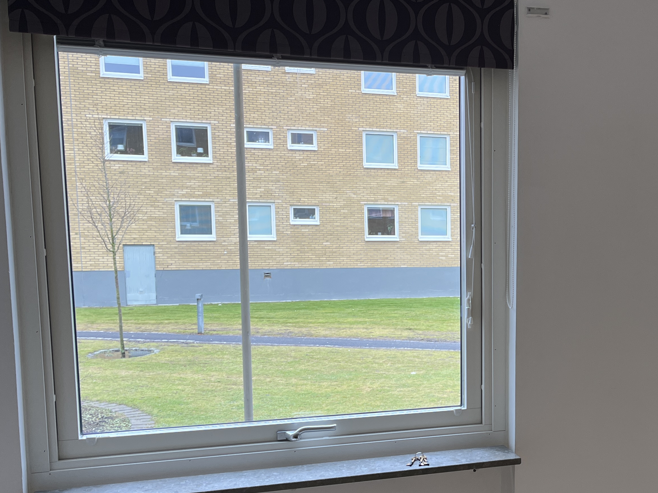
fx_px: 855
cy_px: 342
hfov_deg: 40.7
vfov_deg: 31.8
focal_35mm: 45
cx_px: 504
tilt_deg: -6.1
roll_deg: +0.0
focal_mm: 5.1
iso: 50
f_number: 1.6
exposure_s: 1/100
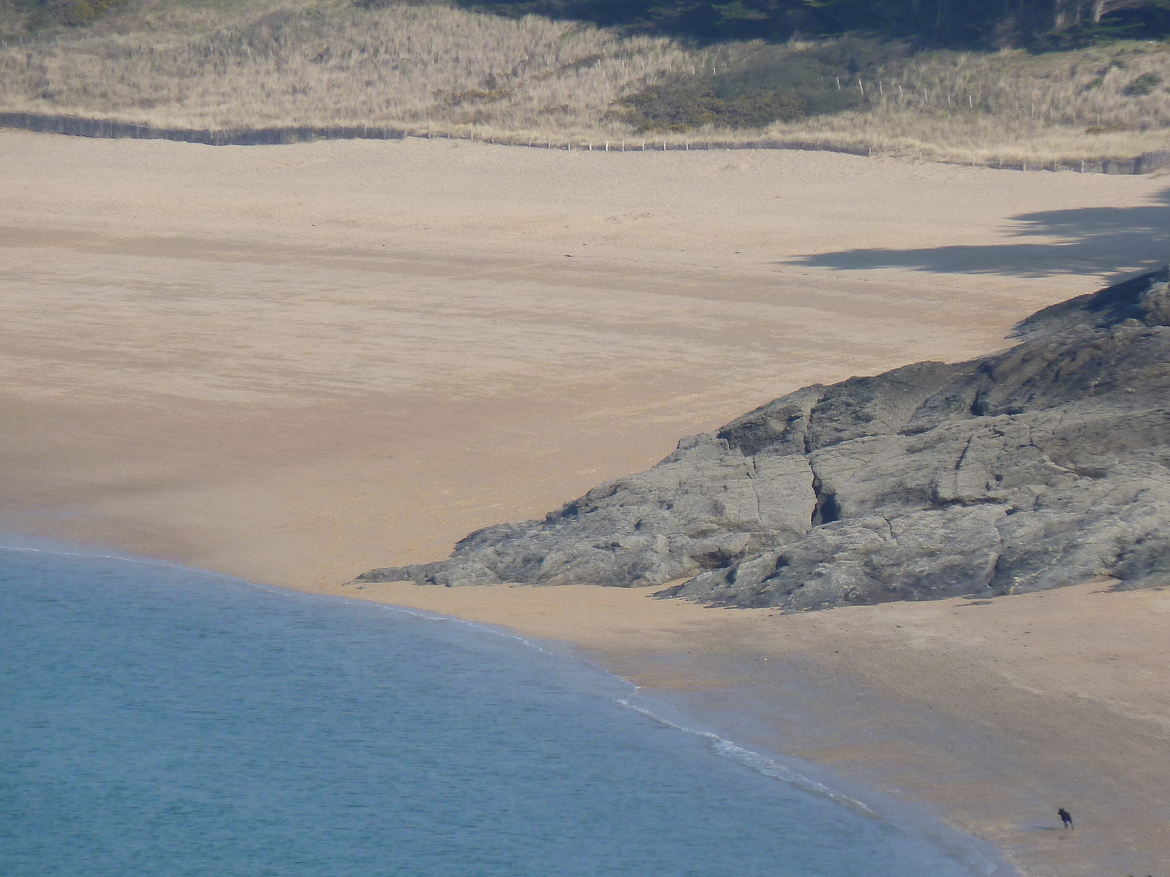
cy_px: 438
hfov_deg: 5.0
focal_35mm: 399
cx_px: 585
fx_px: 13486
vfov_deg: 3.7
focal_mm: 49.2
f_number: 4.9
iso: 80
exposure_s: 1/400
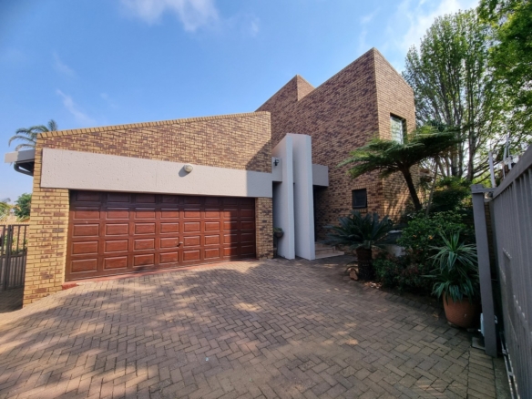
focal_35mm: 13
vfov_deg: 89.9
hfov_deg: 106.2
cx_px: 266
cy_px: 200
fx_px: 200
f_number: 2.2
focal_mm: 2.2
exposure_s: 1/1072
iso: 50
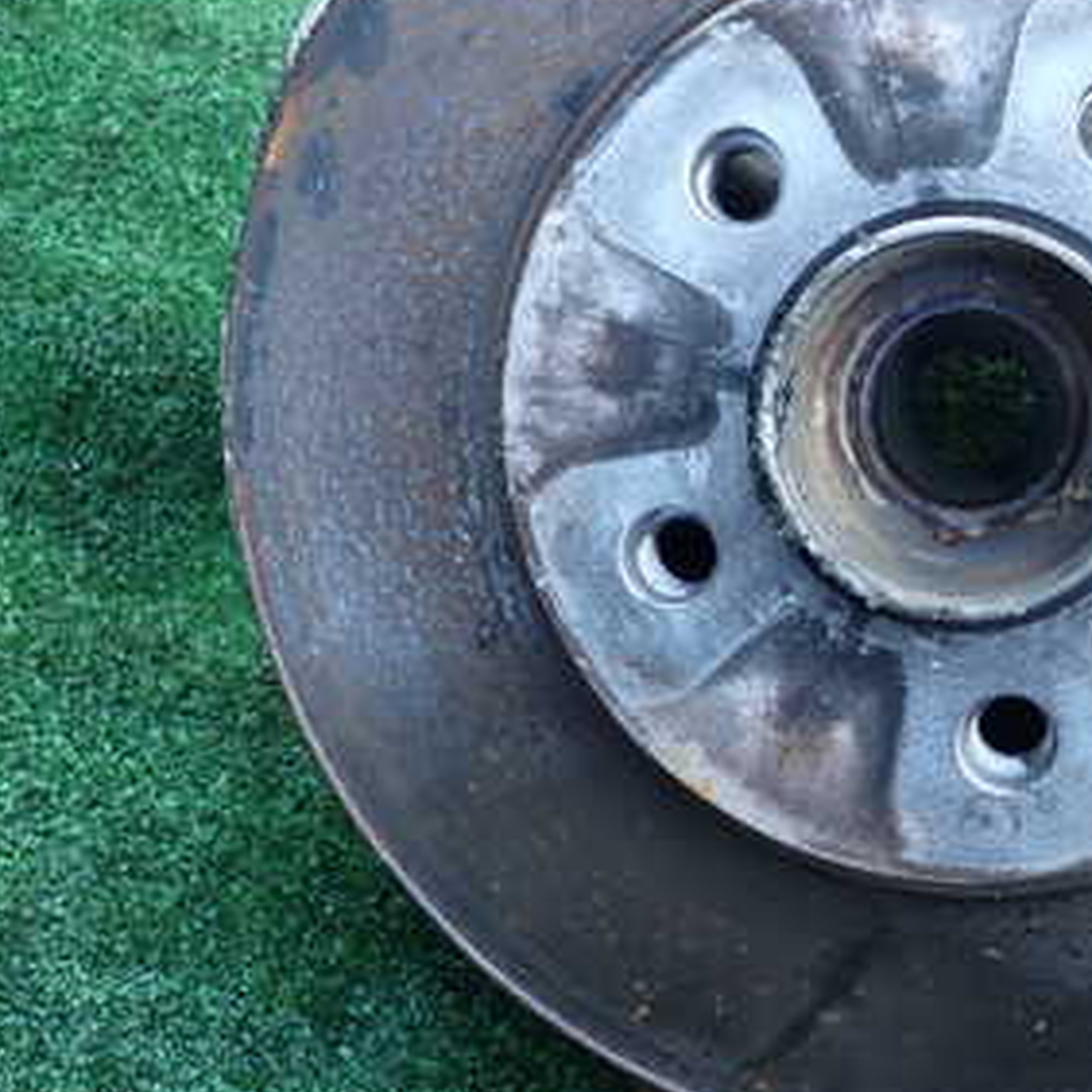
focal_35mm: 47
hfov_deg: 34.4
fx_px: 1677
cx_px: 949
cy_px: 379
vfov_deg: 35.8
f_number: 2
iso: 160
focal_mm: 4.5
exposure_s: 1/60
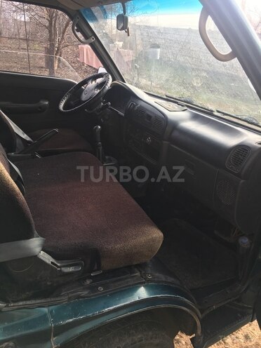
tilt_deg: -26.5
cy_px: 174
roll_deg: -5.5
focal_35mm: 29
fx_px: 292
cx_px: 130
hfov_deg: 48.2
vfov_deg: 61.7
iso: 25
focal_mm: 4.15
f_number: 2.2
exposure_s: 1/191
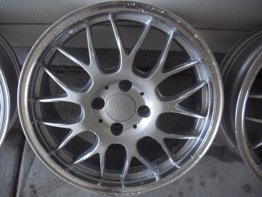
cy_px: 98
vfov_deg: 37.7
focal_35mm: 38
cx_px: 131
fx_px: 288
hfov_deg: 49.0
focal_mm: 6.2
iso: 400
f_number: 2.8
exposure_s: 1/100
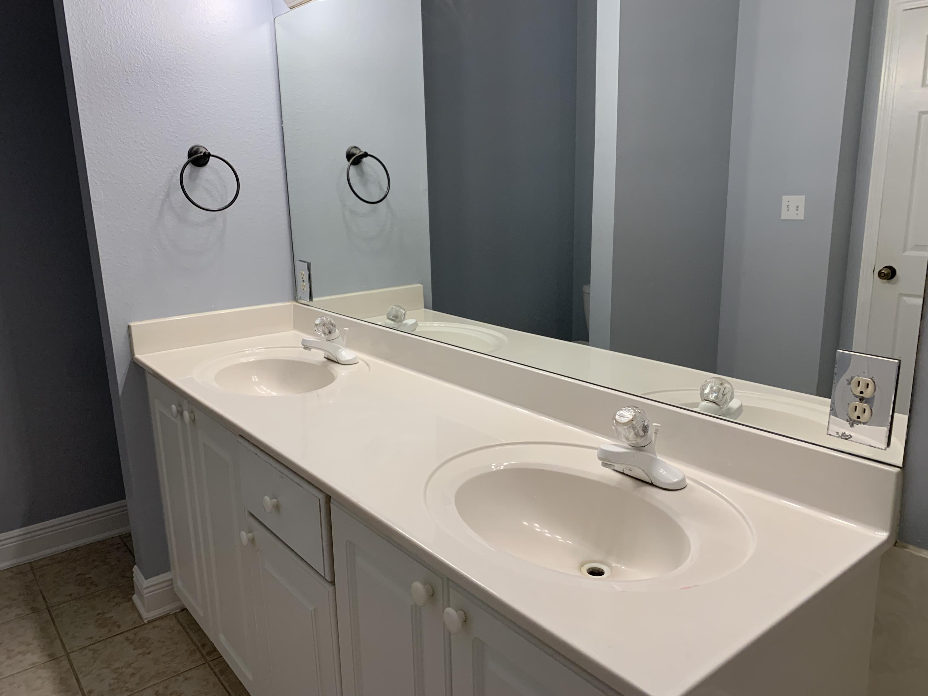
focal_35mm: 26
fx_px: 697
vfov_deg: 53.1
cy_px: 348
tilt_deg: -13.0
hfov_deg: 67.3
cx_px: 464
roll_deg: +1.4
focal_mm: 4.25
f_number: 1.8
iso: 100
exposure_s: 1/120
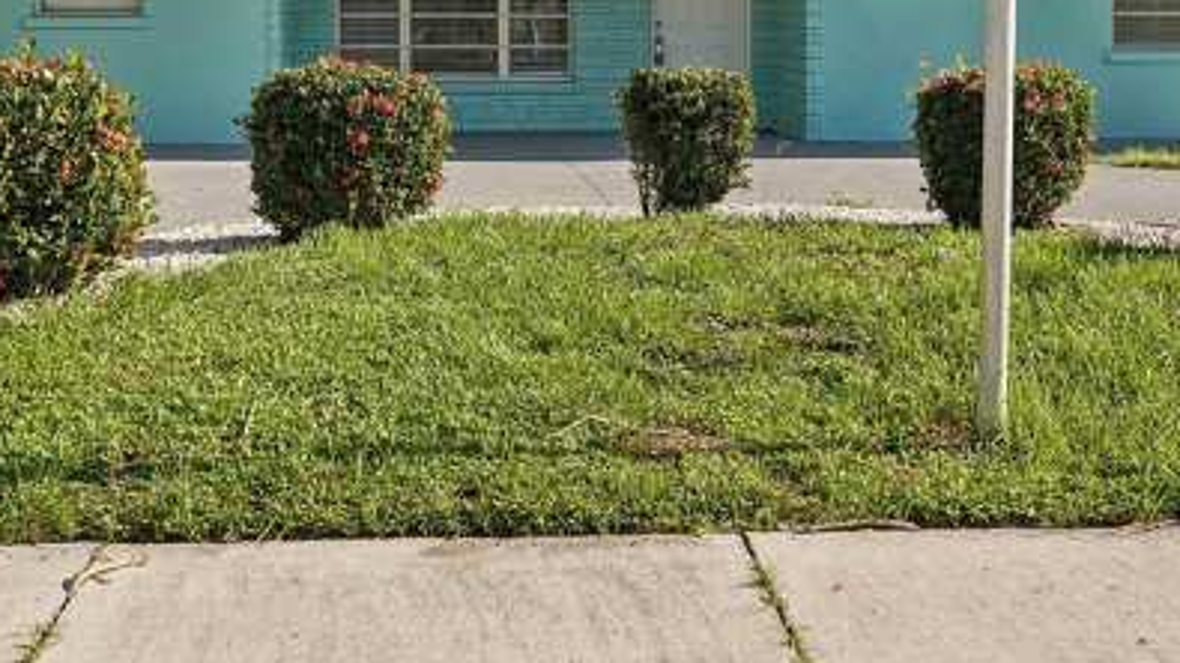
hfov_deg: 38.4
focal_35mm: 54
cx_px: 538
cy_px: 4
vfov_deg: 21.4
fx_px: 1691
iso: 400
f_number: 6.3
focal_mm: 25.5
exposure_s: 1/1000
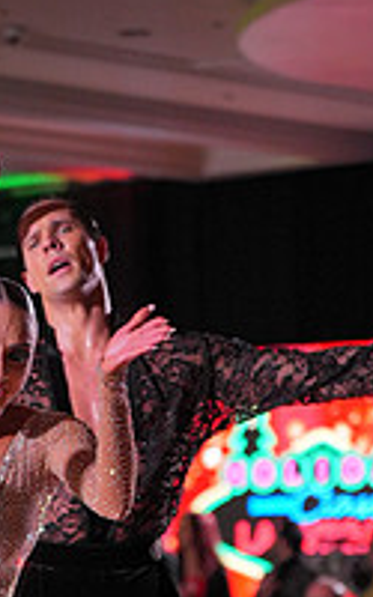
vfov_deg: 9.3
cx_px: 37
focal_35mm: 222
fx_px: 3611
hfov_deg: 5.9
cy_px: 803
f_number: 2.8
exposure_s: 1/800
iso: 2000
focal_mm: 75
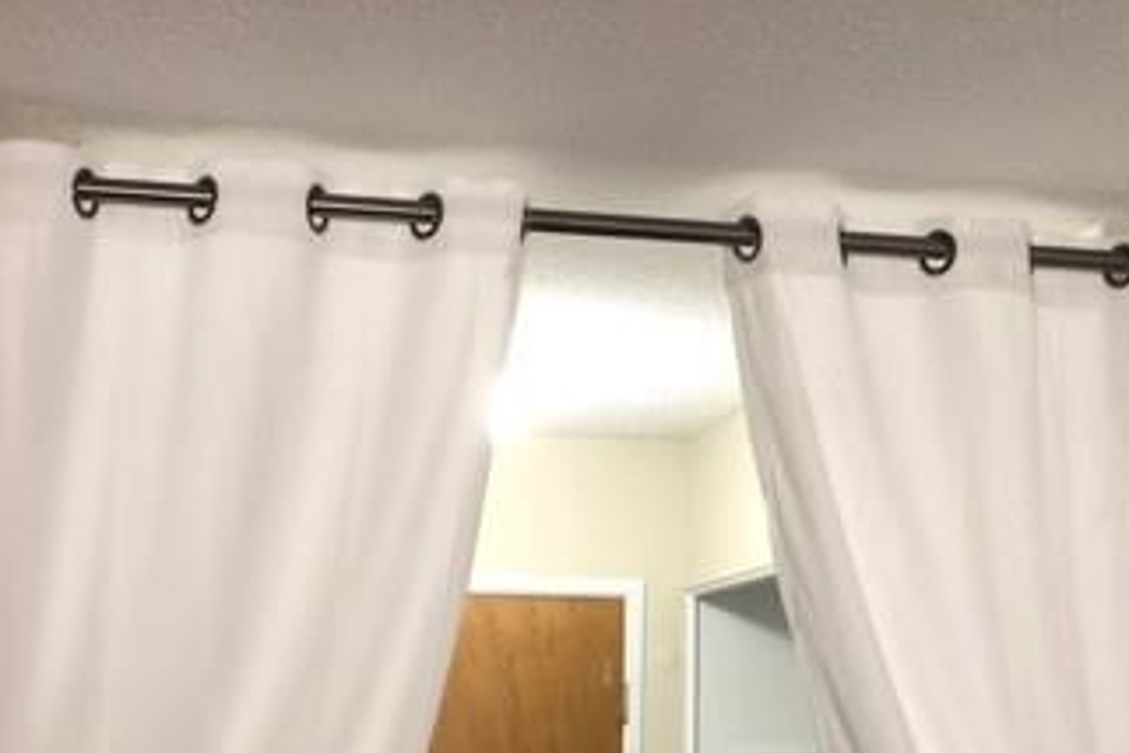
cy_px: 837
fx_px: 1819
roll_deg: -0.5
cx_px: 475
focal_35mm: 58
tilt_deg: -2.6
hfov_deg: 34.4
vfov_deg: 22.1
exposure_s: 1/15
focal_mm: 4
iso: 64
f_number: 1.8
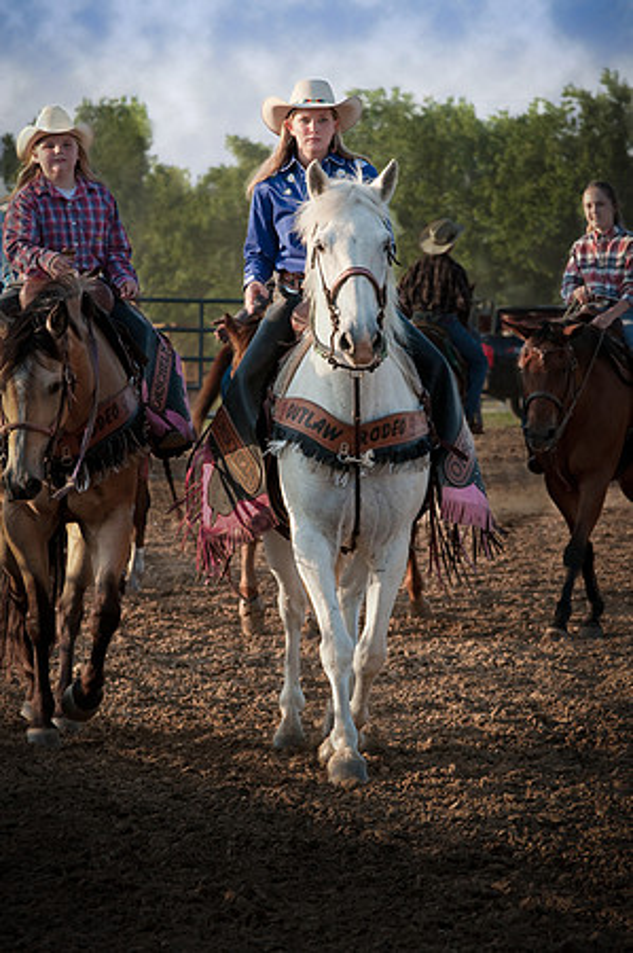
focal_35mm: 195
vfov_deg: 10.6
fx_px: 5155
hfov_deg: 7.0
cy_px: 476
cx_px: 316
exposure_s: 1/400
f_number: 8
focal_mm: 130
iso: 400
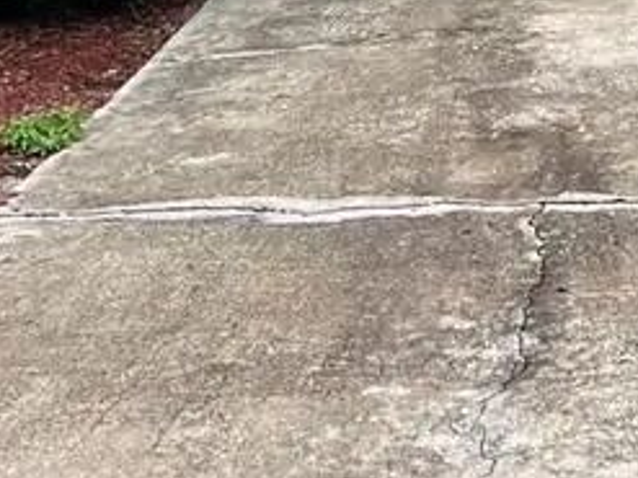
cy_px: -323
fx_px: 1990
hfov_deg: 17.7
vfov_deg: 12.7
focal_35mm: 108
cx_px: 679
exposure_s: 1/1458
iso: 50
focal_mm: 5.1
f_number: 1.6
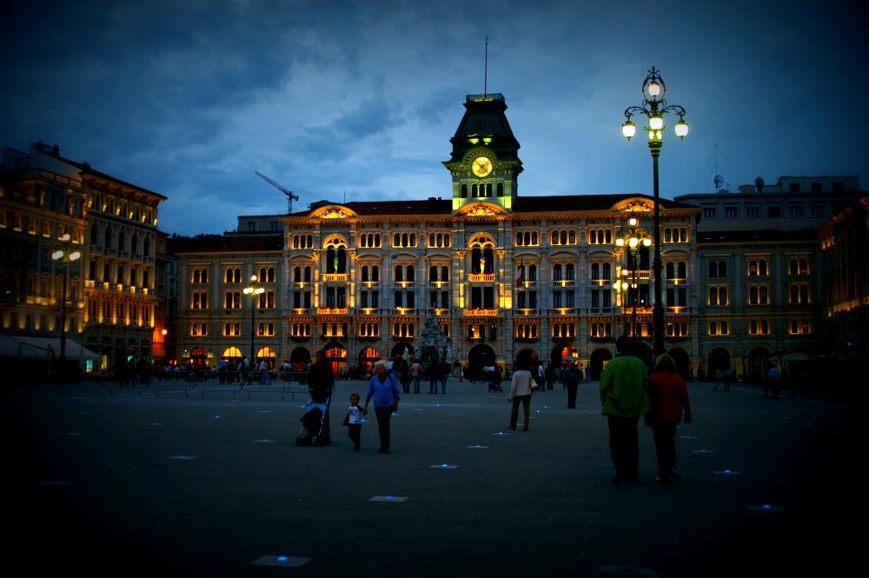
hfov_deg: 46.4
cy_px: 289
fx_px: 1013
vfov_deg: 31.8
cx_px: 434
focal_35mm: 42
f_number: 3.5
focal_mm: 28
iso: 200
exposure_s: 1/30
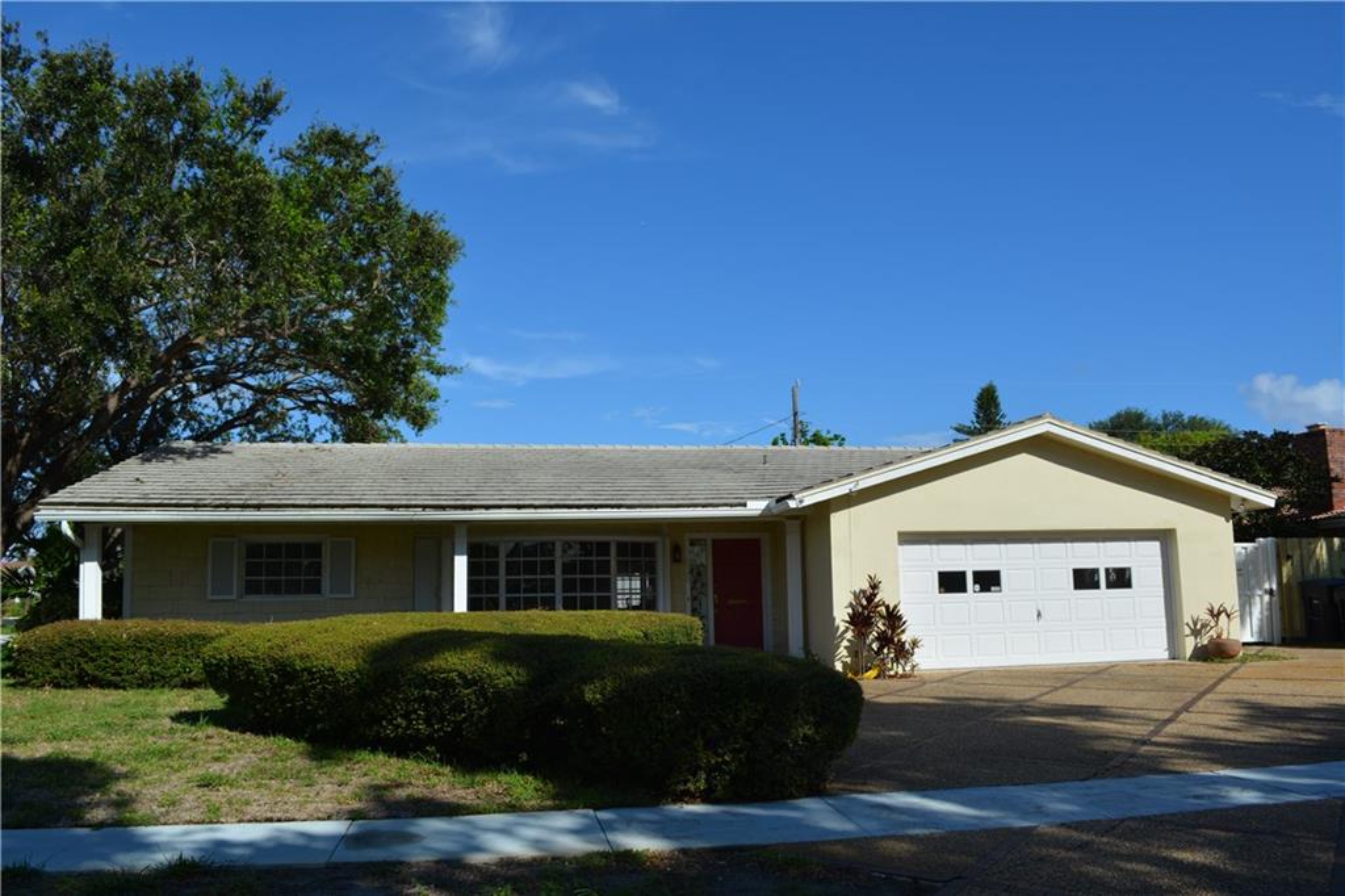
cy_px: 448
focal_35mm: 27
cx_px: 672
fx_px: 1008
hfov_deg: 67.4
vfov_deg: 47.9
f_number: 9
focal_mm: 18
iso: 100
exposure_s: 1/320
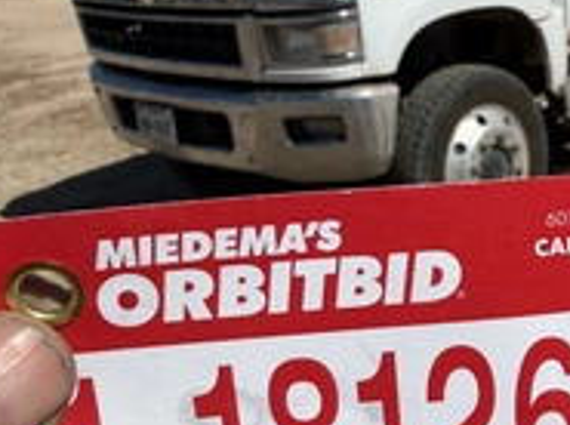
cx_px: 548
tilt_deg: -29.7
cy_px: 391
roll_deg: +3.6
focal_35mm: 52
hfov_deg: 34.1
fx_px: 855
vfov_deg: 26.9
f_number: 2.2
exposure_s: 1/2132
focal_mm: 2.22
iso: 20
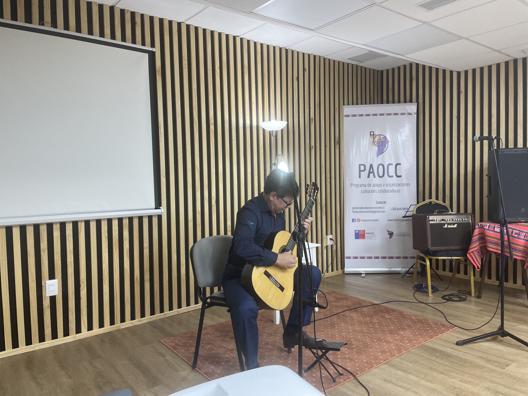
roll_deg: +1.0
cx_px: 264
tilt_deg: -2.9
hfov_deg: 67.3
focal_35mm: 26
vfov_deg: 53.1
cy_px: 198
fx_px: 397
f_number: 1.6
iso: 100
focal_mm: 4.2
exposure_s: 1/50
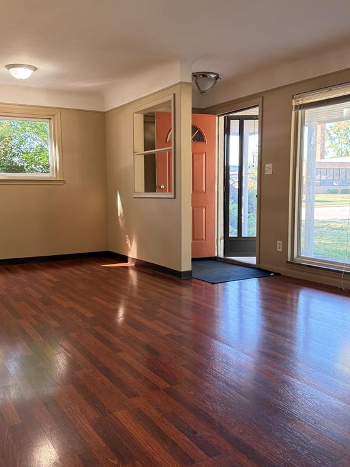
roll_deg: +1.3
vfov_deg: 55.3
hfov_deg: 42.9
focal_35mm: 33
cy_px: 238
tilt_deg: -5.7
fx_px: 445
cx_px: 166
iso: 250
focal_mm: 6.76
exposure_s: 1/120
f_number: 1.78
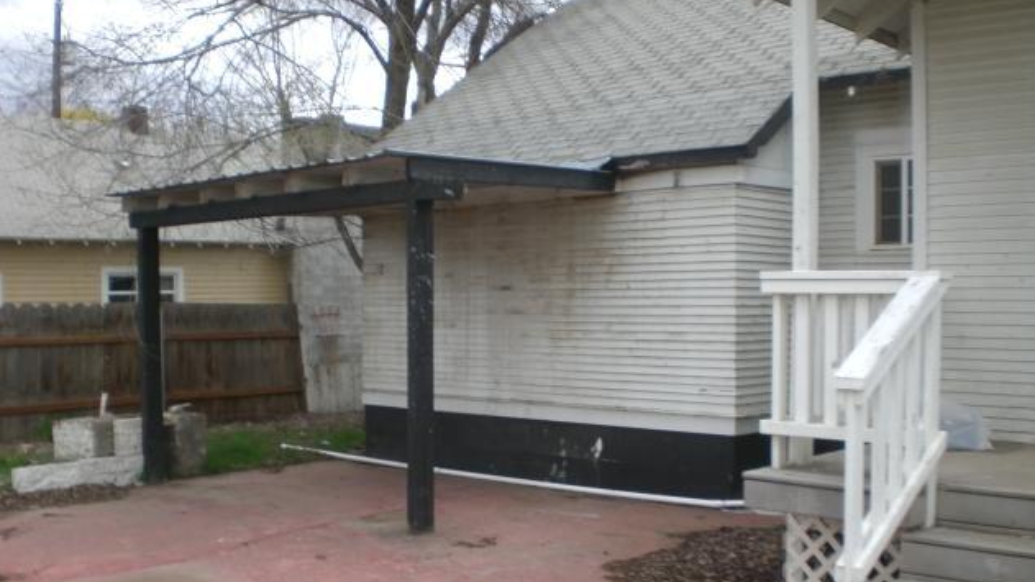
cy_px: 354
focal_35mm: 42
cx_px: 523
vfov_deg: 28.3
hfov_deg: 48.4
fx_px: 1153
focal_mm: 6.3
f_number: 3.1
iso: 50
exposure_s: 1/160
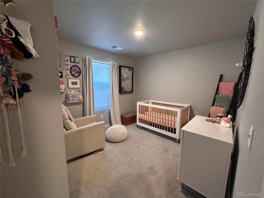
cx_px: 132
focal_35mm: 14
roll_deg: -1.0
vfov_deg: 85.7
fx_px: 107
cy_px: 99
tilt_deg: -8.0
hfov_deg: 102.1
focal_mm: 2.22
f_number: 2.2
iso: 320
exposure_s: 1/60
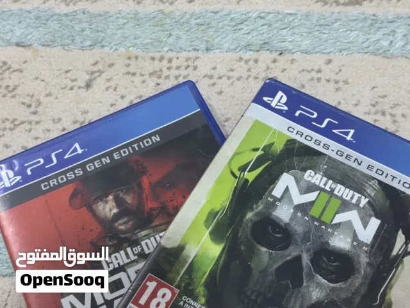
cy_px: 154
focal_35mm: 35
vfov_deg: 40.7
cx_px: 205
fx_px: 415
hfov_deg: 52.6
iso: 160
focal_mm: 6.76
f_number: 1.78
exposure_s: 1/60
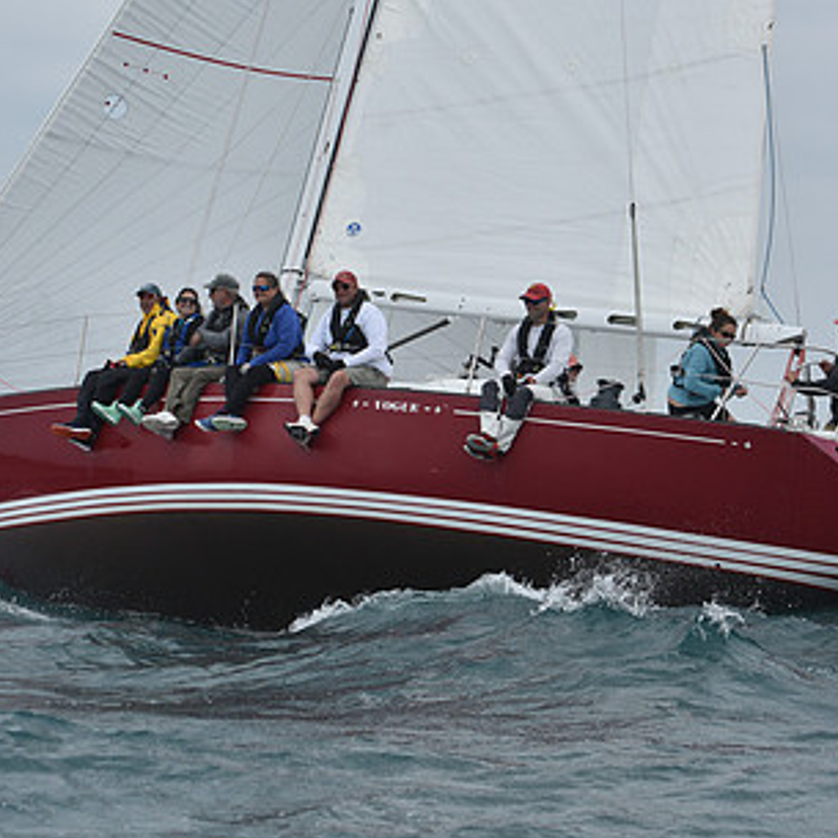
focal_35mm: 113
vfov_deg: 15.4
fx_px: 3095
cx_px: 368
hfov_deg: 15.4
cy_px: 353
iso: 250
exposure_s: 1/800
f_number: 9
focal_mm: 70
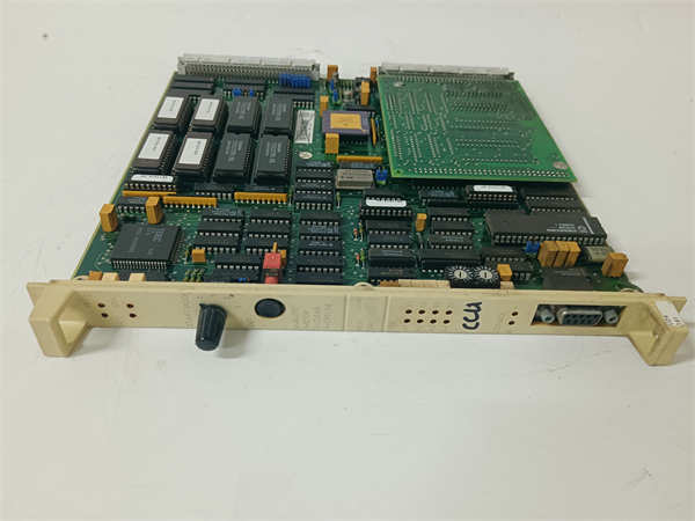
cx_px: 348
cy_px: 260
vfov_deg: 51.4
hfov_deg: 65.3
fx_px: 542
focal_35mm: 27
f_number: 1.9
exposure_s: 1/50
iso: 825
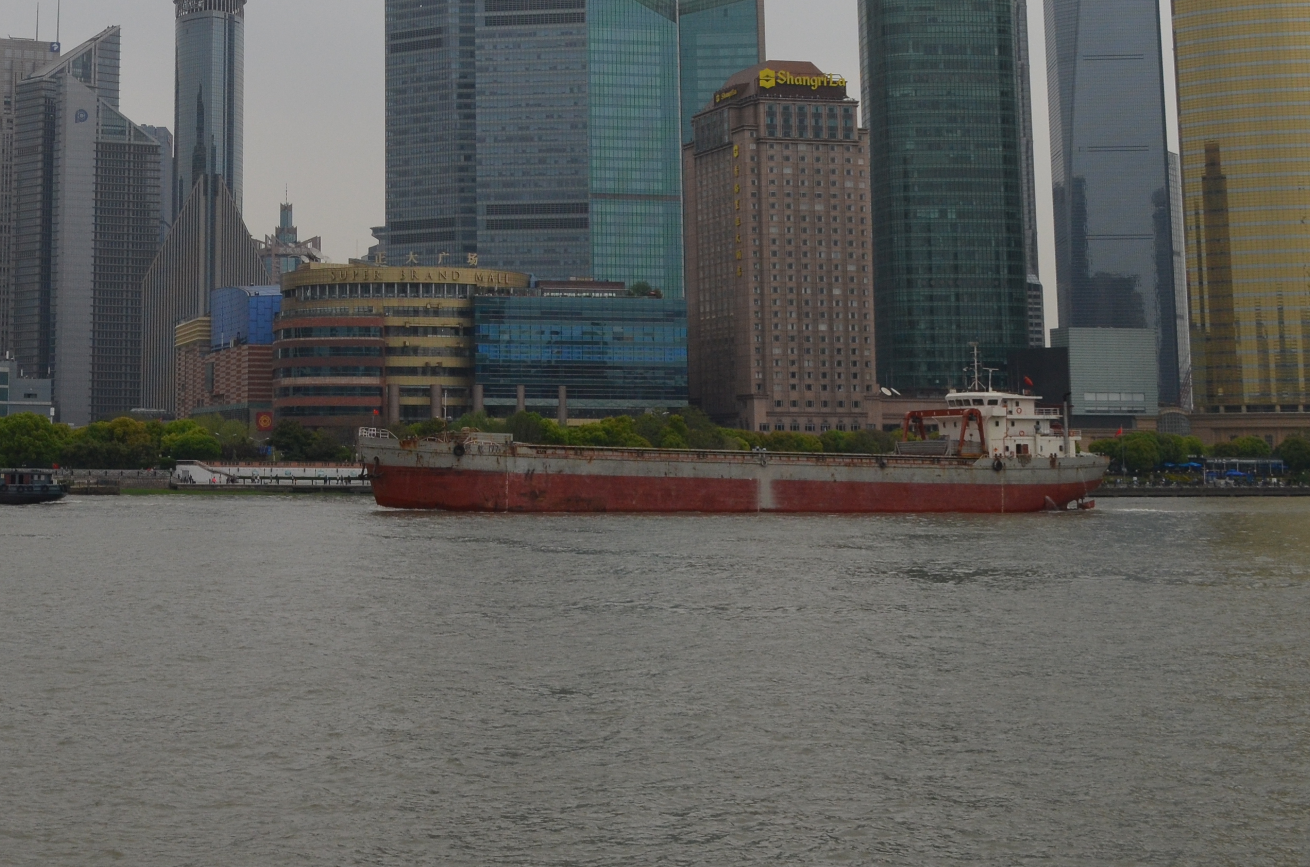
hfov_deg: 29.6
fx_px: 2397
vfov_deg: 19.9
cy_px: 3
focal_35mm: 66
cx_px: 197
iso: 400
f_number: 6.3
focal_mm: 22
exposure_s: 1/1600
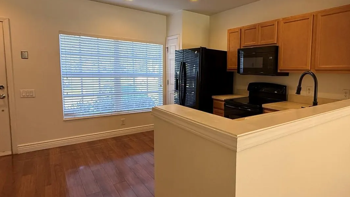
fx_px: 213
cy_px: 91
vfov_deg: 49.5
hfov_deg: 76.3
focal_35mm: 23
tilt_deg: -4.1
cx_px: 232
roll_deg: -2.2
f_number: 2.2
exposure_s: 1/120
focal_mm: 2.22
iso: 250
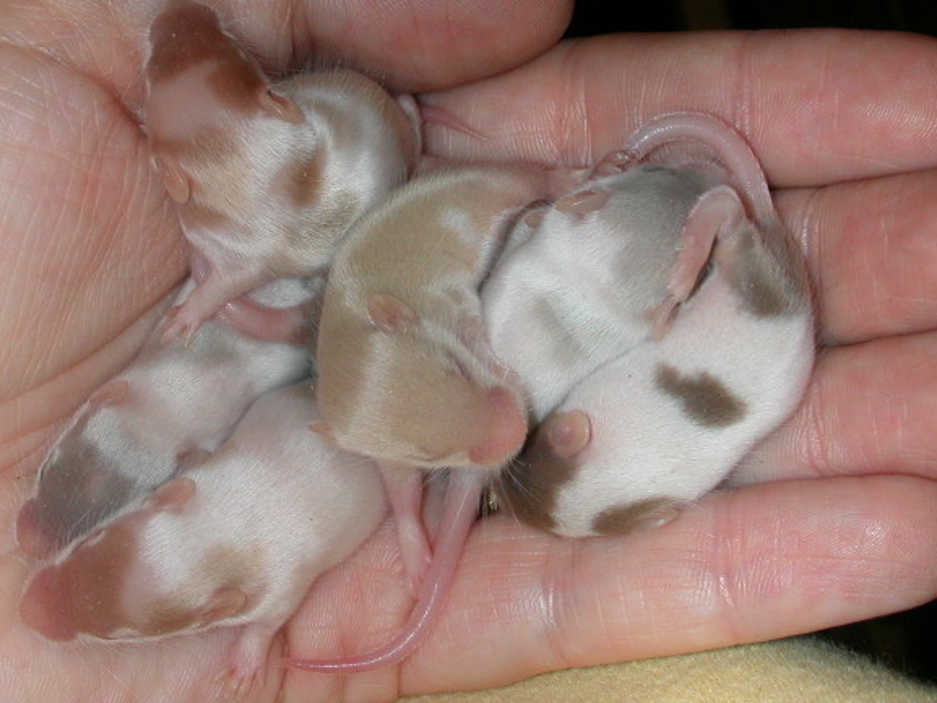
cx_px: 427
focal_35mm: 71
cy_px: 325
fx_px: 1922
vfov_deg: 20.7
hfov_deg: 27.4
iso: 100
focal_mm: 9.7
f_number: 5.9
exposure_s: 1/59.9
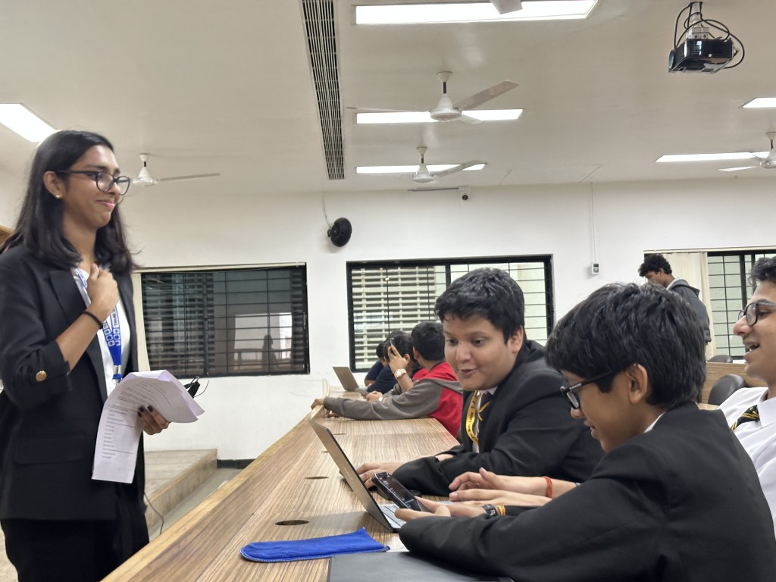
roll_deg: +2.2
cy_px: 291
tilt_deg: +4.1
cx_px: 388
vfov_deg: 30.3
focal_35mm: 48
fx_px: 1076
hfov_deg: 39.7
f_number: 1.78
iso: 100
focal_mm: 6.86
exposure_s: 1/50
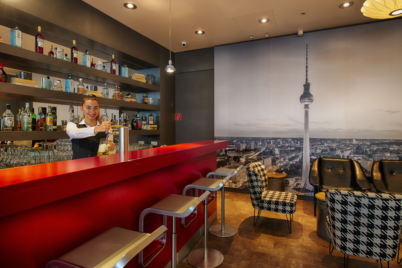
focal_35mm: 20
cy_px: 134
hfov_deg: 84.0
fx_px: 223
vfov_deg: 62.0
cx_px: 201
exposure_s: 1/20
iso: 800
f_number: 5.6
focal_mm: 20
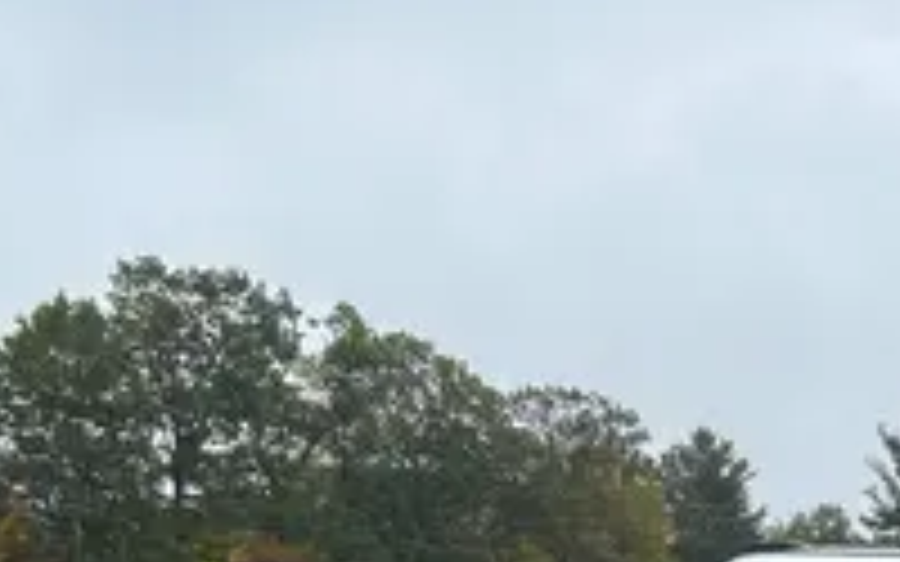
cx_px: 1035
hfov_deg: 24.9
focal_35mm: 76
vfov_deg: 15.5
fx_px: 1864
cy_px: 906
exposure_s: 1/1575
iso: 50
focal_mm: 5.7
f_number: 1.5
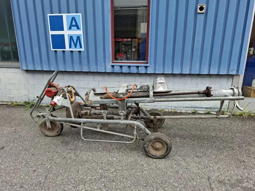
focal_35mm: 23
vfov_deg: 58.9
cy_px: 96
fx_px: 169
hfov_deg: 73.9
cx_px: 128
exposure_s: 1/406
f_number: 1.8
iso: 50
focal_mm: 5.54
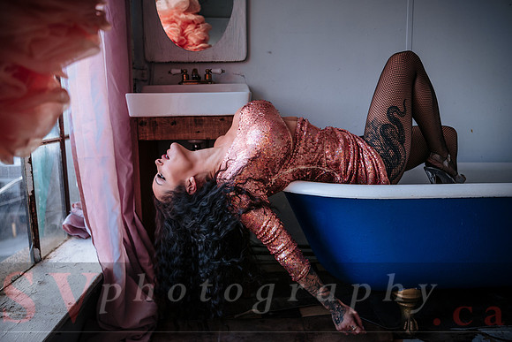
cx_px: 280
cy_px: 178
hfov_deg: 55.8
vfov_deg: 38.9
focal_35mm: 34
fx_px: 483
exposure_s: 1/250
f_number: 3.2
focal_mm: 30
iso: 64
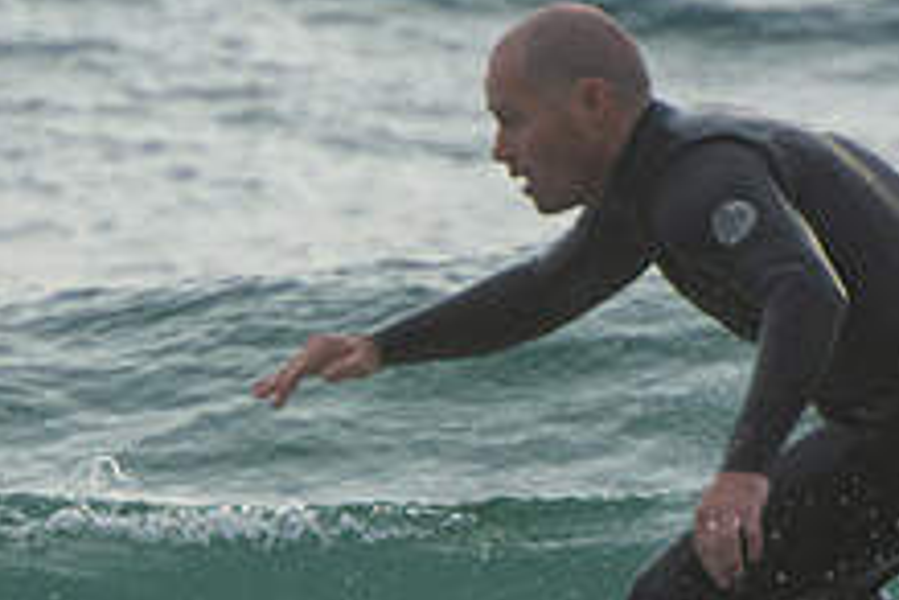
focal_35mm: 1590
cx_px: 250
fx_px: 39703
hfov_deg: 1.3
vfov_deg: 0.9
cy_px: 709
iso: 400
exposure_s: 1/1000
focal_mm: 400
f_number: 5.6
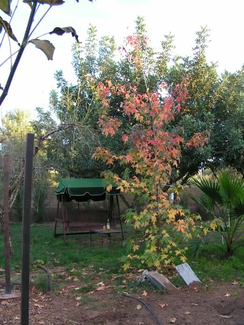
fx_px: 338
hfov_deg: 39.7
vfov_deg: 51.4
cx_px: 122
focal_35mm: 36
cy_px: 162
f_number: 3.2
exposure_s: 1/60
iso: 64
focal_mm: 6
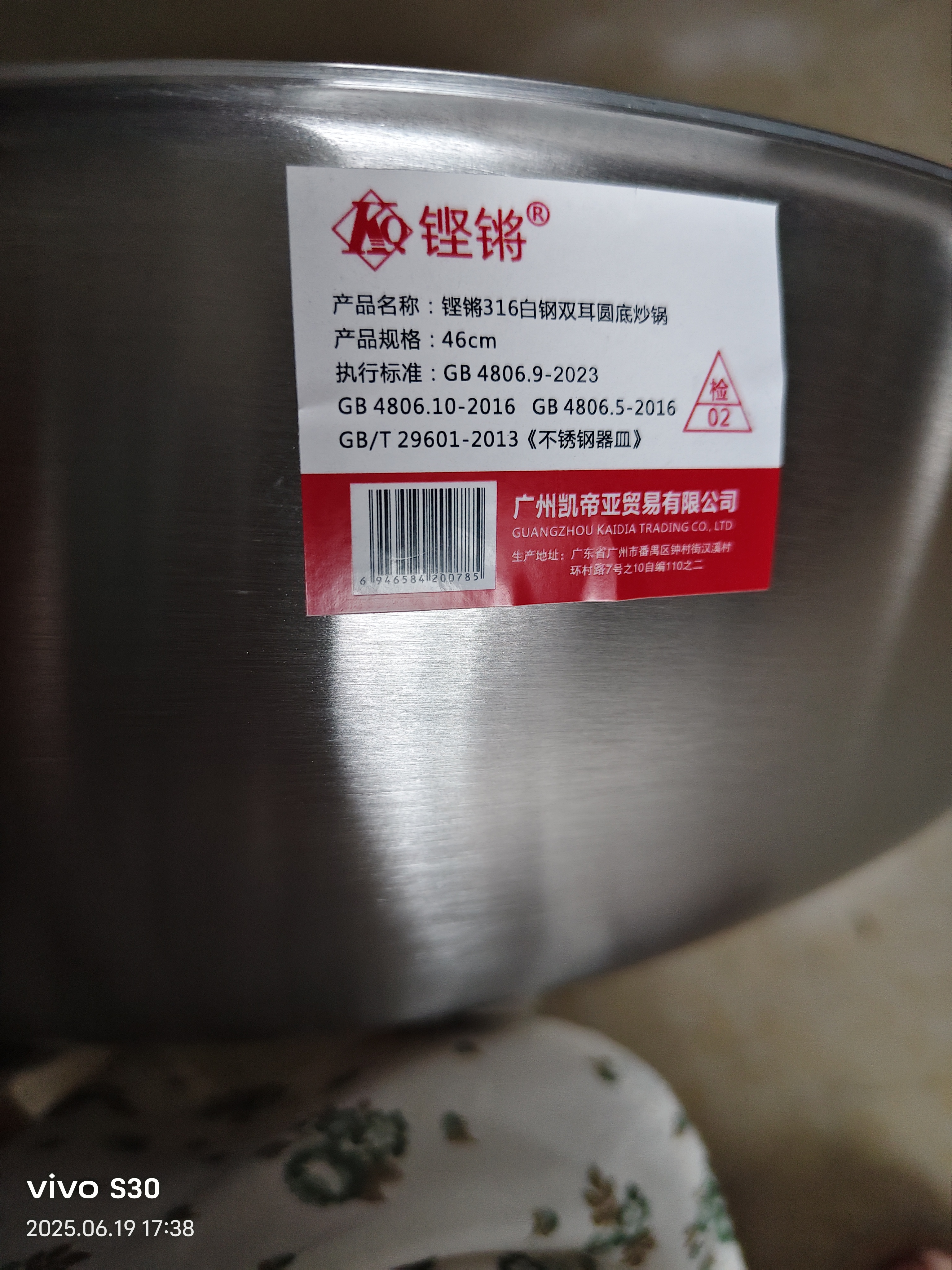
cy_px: 635
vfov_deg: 73.9
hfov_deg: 58.9
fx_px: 843
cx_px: 476
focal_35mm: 23
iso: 519
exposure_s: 1/100
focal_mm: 5.56
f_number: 1.88
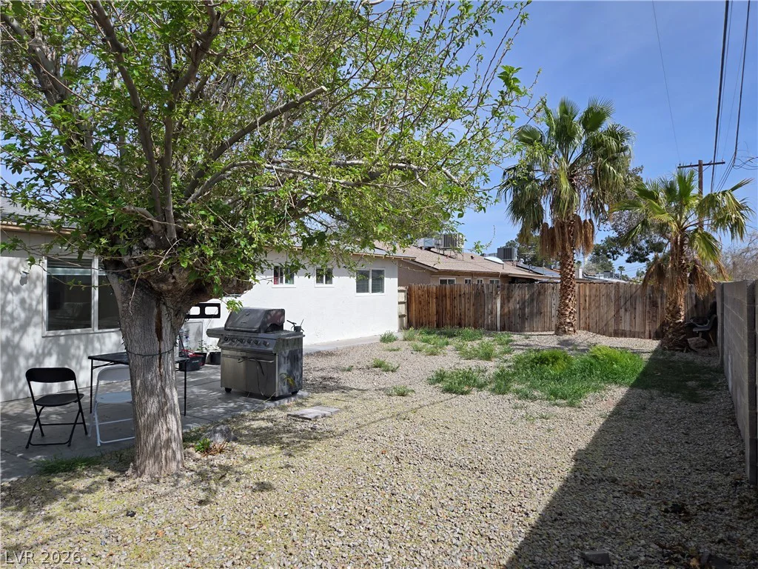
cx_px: 379
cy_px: 284
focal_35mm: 23
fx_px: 504
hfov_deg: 73.9
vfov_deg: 58.9
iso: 40
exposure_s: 1/2921
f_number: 1.8
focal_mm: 5.4
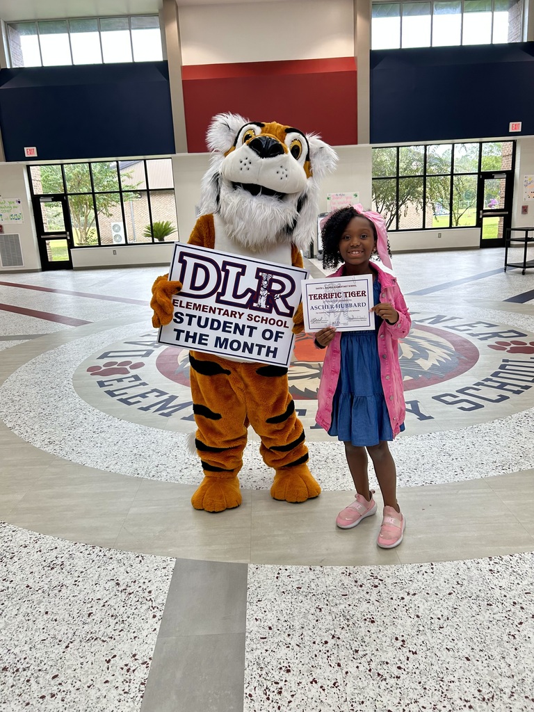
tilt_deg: -12.6
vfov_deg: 67.3
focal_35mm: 26
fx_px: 535
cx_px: 267
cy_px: 356
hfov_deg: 53.1
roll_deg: +1.0
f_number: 1.5
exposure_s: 1/120
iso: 64
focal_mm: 5.7
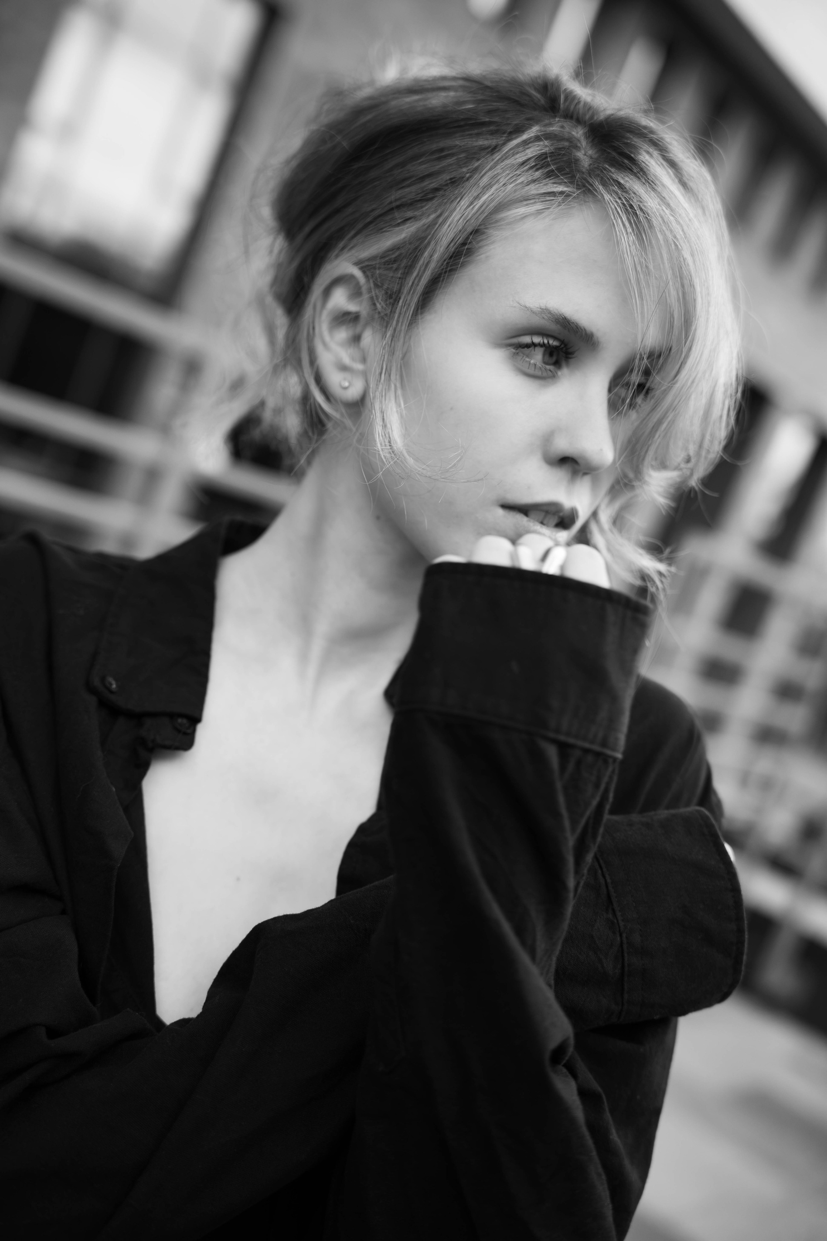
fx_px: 1626
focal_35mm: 47
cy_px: 620
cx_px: 414
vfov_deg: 41.8
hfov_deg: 28.5
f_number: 2.8
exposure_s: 1/640
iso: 1600
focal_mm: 47.2
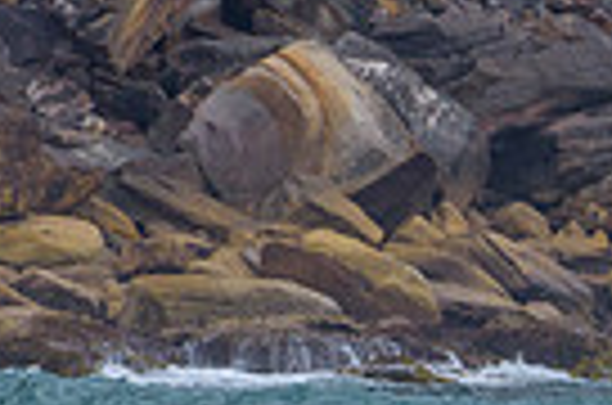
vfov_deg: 0.5
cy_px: 546
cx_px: 1162
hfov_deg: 0.8
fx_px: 44504
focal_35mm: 2624
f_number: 5.6
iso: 320
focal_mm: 500
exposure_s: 1/2000
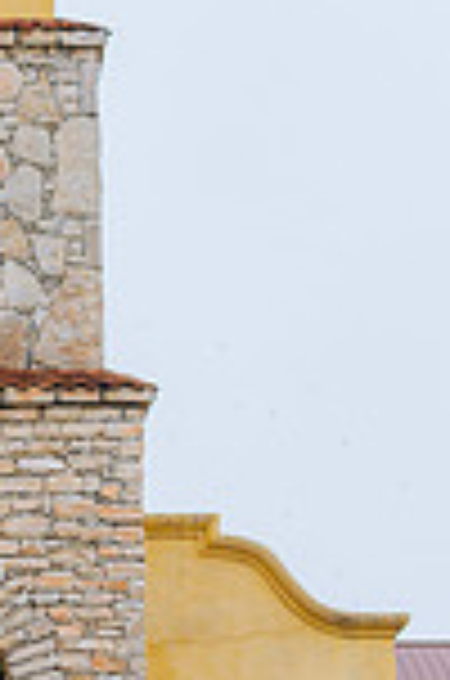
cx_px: -173
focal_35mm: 149
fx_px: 2806
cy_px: 486
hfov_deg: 9.0
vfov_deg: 13.8
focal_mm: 50
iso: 500
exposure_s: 1/200
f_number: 2.8
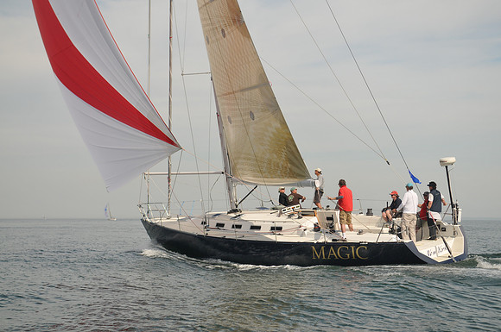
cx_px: 250
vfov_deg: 22.6
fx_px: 834
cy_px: 166
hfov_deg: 33.4
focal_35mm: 60
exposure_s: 1/1250
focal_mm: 40
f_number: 3.5
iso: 200
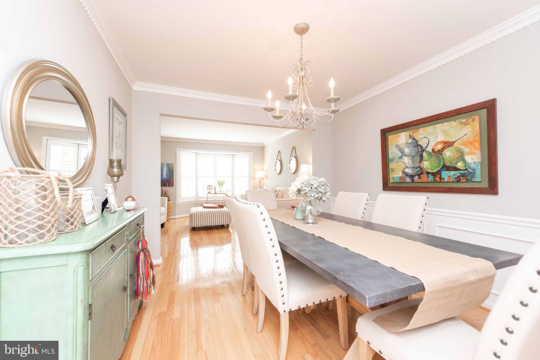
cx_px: 270
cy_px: 180
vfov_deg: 81.2
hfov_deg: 104.2
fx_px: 210
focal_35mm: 14
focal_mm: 14
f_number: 5.6
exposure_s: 1/200
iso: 2200
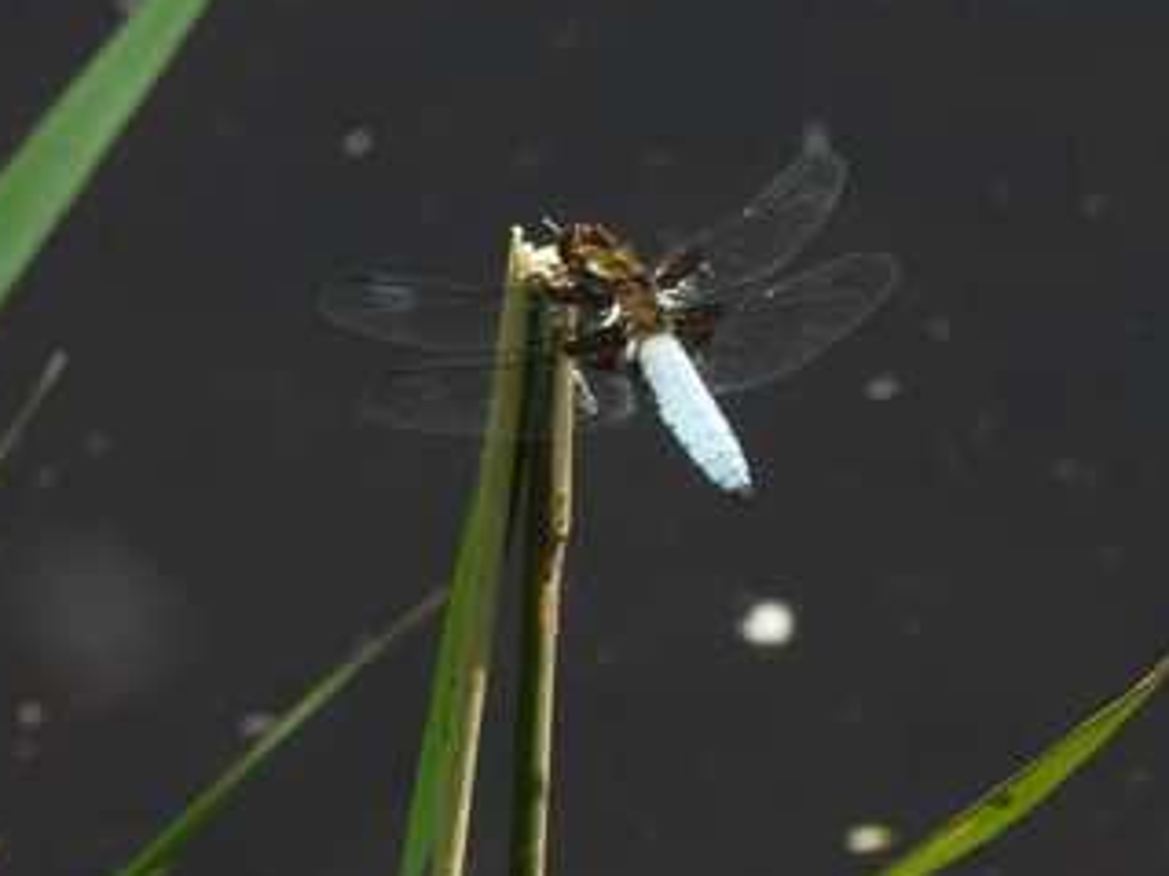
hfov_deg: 1.2
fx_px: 54148
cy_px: 253
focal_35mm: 1604
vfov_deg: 0.9
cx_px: 890
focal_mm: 143
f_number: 6.3
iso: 100
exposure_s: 1/250
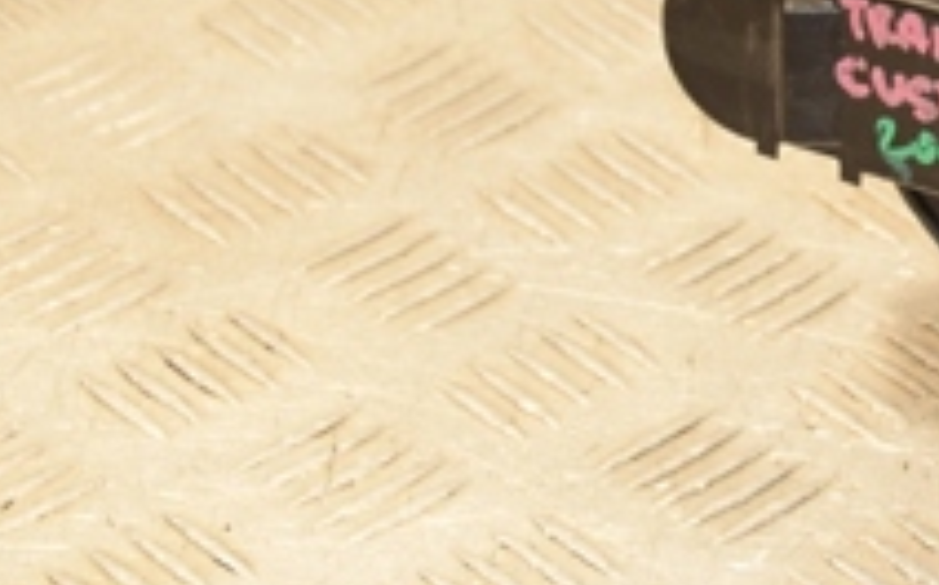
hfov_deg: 9.0
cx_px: 1214
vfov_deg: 5.6
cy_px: -115
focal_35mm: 231
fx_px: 5905
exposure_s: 1/160
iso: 800
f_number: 5
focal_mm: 50
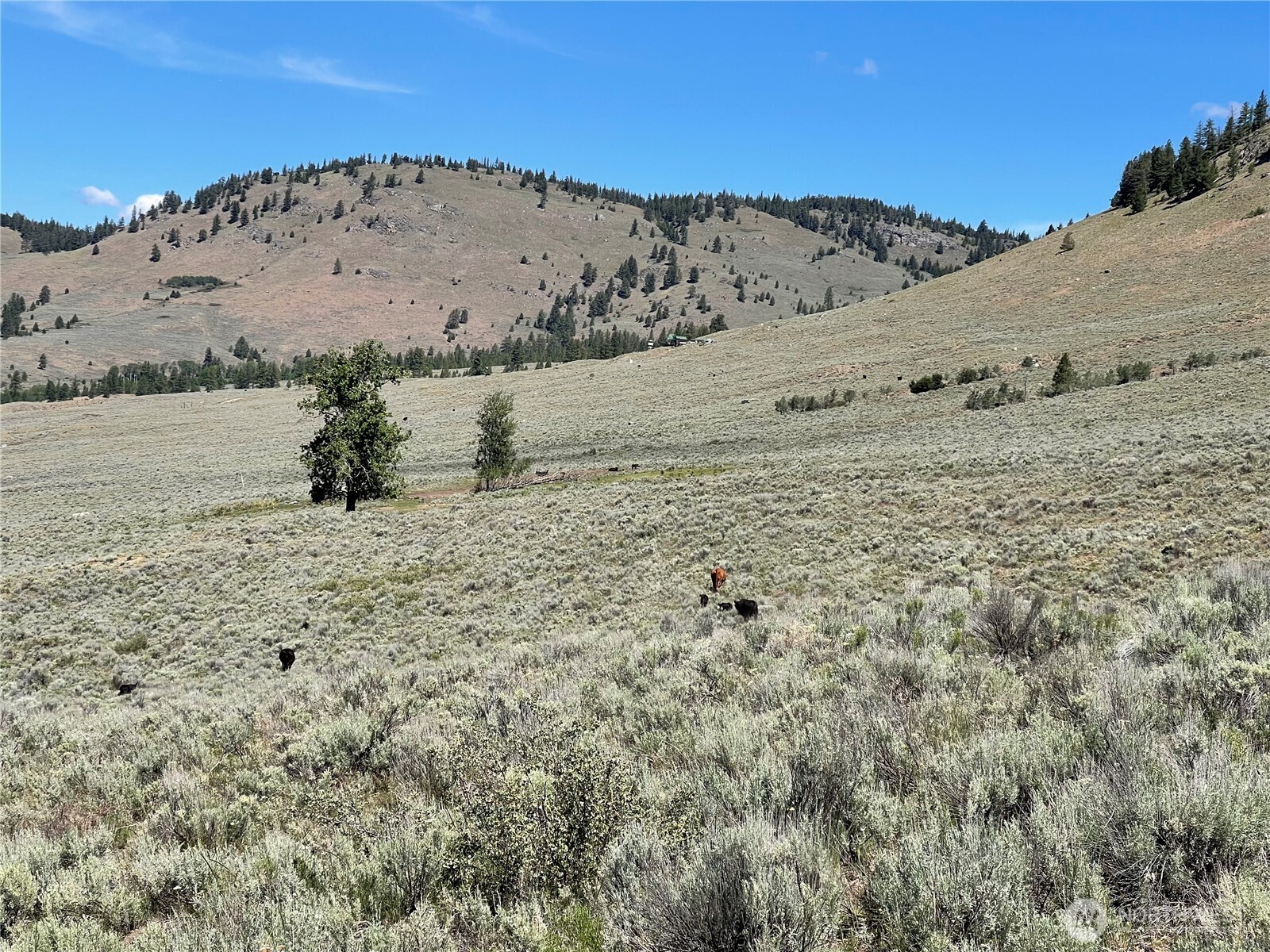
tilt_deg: -2.3
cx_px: 635
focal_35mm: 64
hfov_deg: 30.3
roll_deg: -5.4
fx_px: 2348
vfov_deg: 22.9
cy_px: 476
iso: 20
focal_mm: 7.5
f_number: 2.2
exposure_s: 1/1119
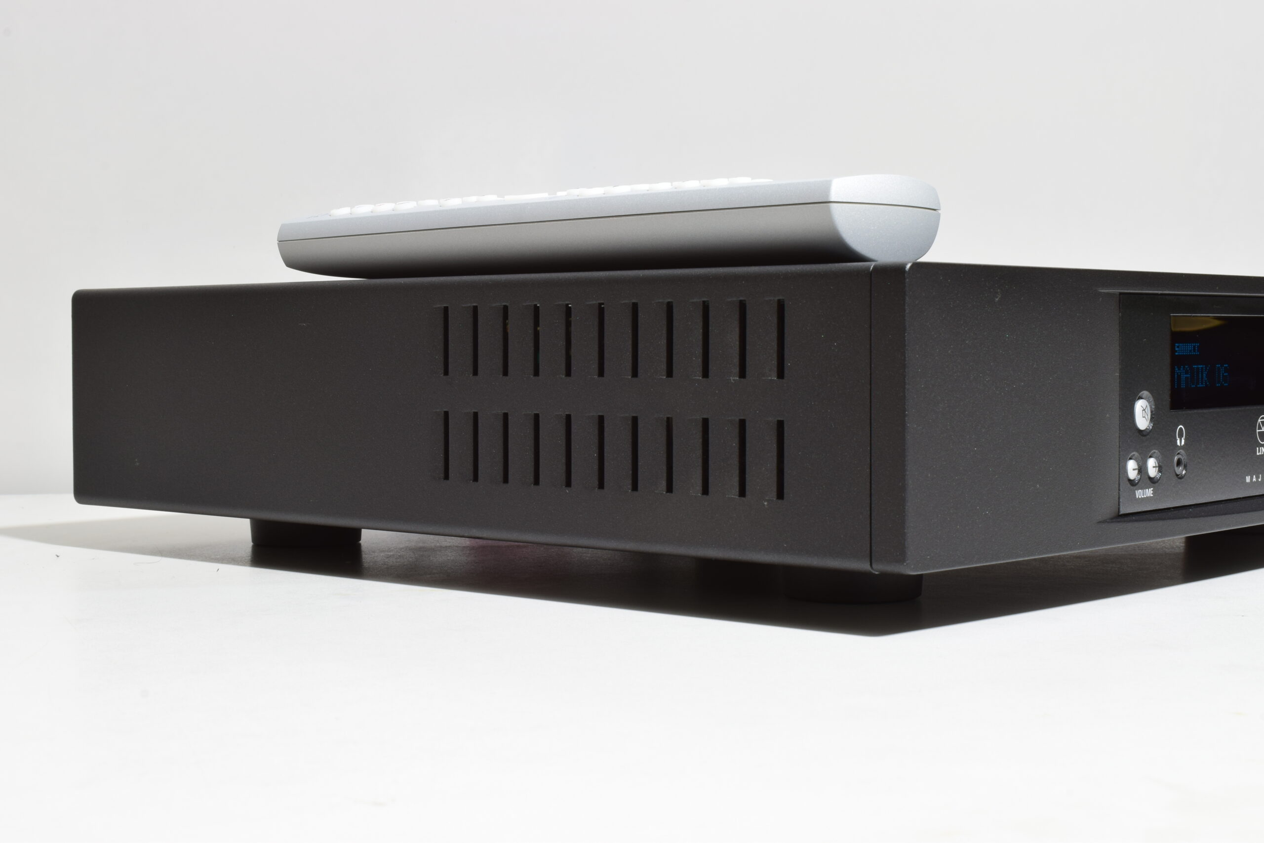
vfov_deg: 23.8
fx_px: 2001
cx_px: 632
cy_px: 422
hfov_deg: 35.1
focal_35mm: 57
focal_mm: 38
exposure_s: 5
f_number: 25
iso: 100
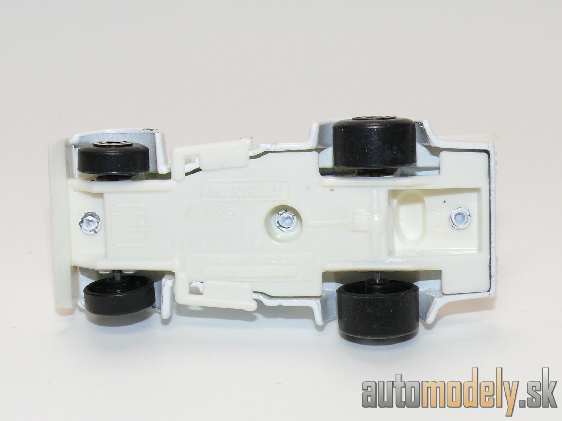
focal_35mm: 95
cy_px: 210
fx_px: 1542
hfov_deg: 20.7
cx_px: 281
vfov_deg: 15.6
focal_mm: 12.8
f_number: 4
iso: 100
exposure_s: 1/30
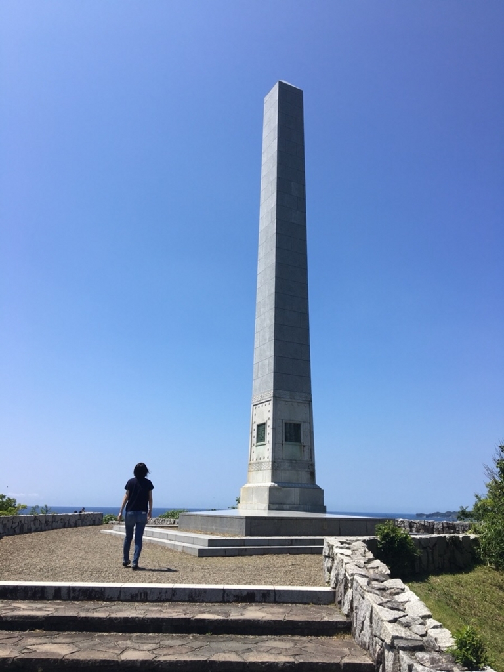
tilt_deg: +18.6
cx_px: 252
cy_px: 336
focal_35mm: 29
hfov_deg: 48.2
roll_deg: -1.8
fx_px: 563
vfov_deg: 61.7
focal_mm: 4.15
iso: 25
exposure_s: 1/1923
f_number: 2.2
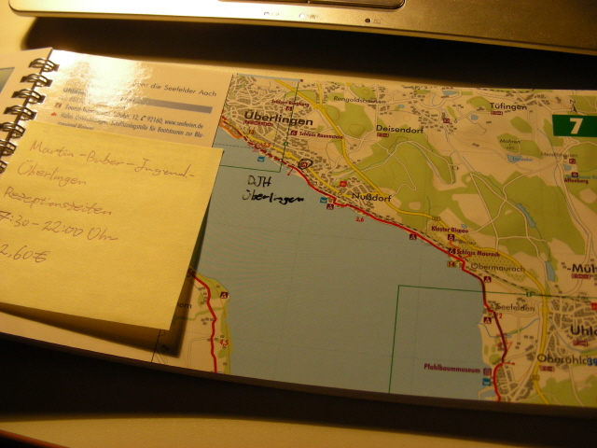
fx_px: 655
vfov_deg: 37.7
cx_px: 298
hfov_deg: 49.0
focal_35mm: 38
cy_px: 224
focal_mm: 6.3
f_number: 3.5
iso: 130
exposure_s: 1/30.1
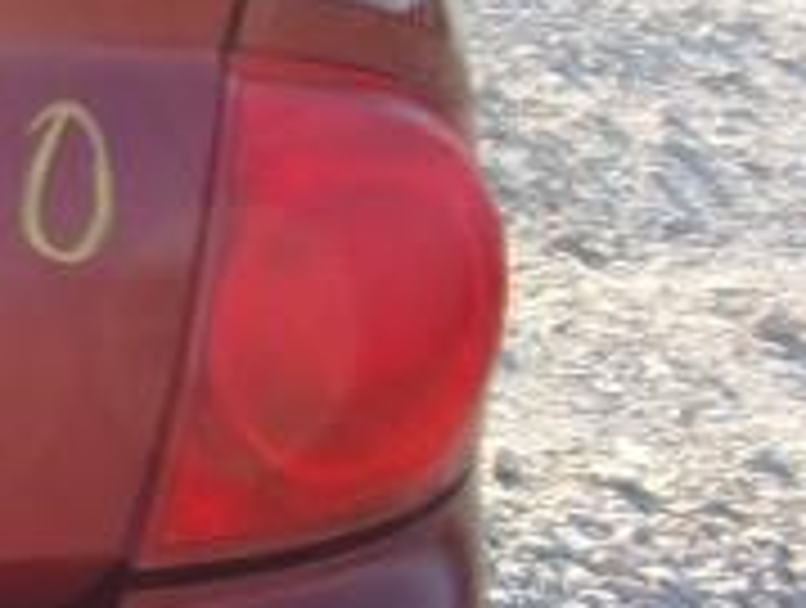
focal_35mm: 107
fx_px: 2496
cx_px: -869
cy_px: 261
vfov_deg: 13.9
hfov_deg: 14.7
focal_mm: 4.3
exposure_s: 1/200
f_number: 3.3
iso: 80
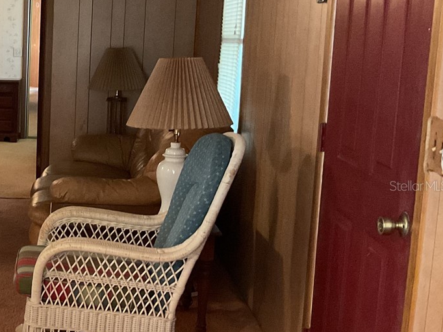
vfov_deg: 21.6
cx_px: -69
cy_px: 185
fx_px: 871
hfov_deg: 25.9
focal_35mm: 68
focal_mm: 3
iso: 320
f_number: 1.8
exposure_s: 1/30
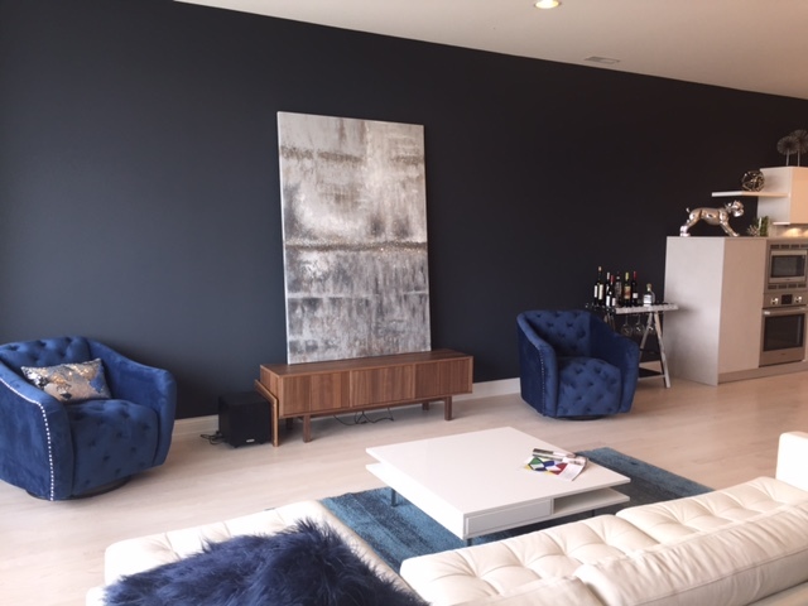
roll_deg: -0.9
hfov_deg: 61.7
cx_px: 404
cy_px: 303
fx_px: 677
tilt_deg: -7.2
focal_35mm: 29
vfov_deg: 48.2
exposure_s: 1/60
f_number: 2.2
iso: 40
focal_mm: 4.15
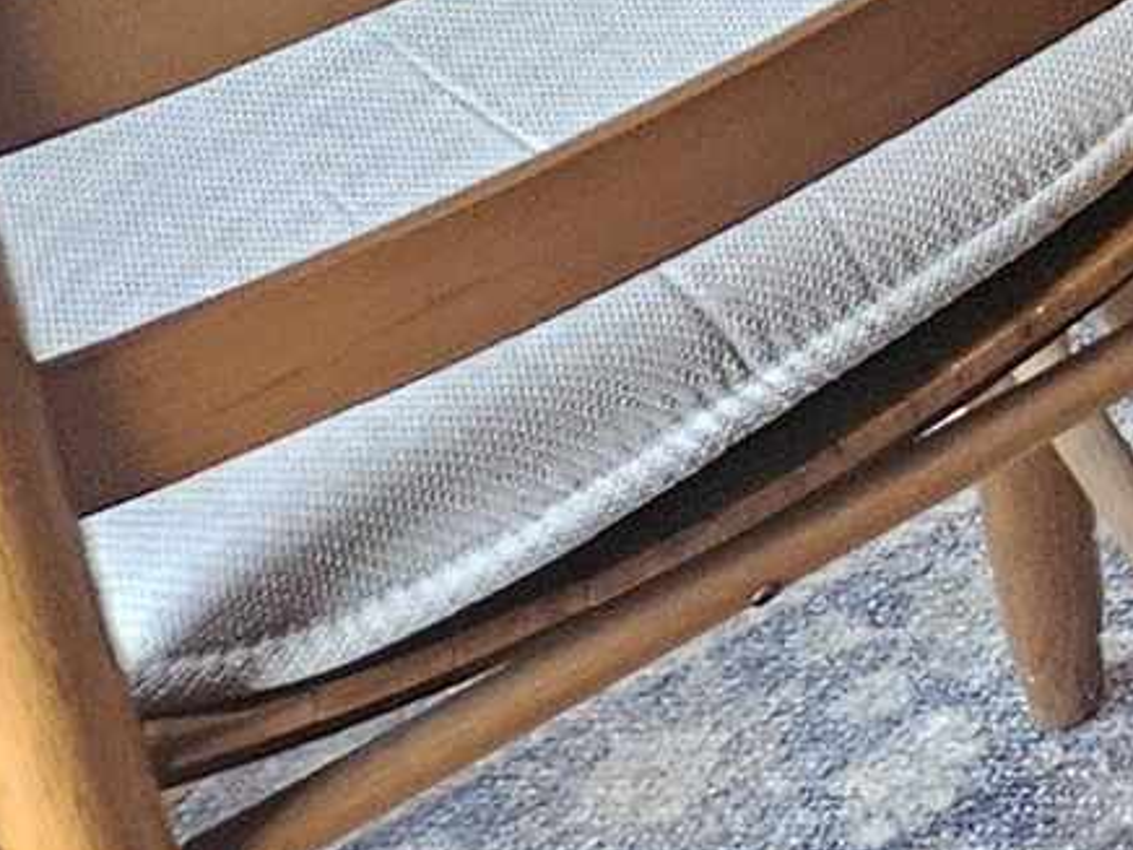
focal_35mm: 162
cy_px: -1817
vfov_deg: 7.8
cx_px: 3342
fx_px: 5302
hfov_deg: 9.6
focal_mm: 5.4
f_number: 1.8
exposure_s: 1/120
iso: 400
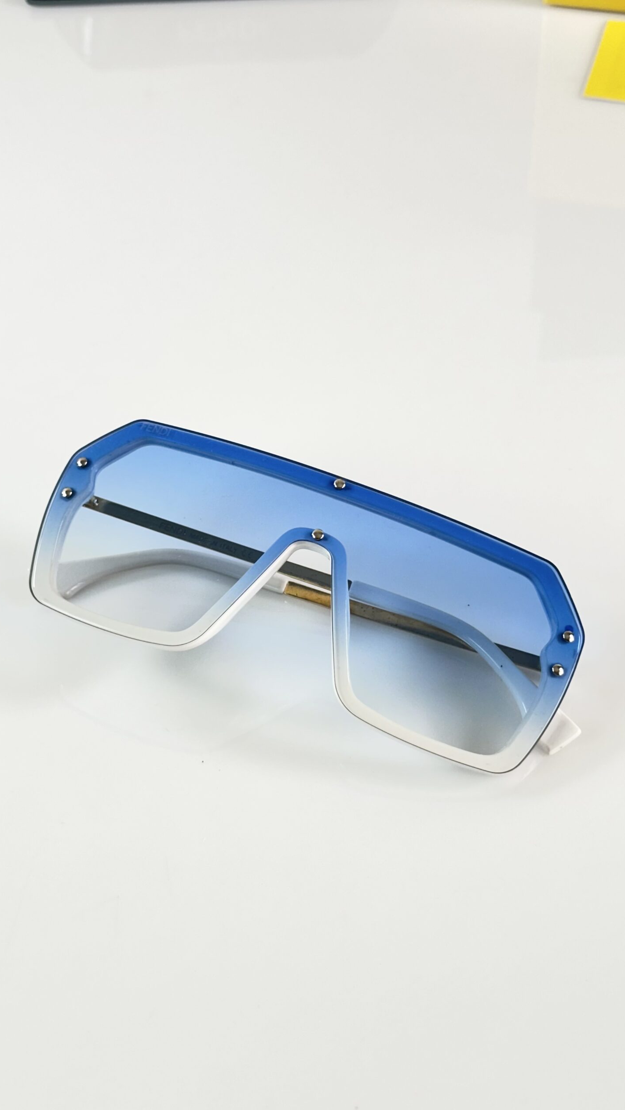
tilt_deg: -47.1
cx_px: 311
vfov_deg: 39.2
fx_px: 1561
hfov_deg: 22.6
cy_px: 555
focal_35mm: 53
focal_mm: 6.86
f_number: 1.78
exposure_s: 1/100
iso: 40
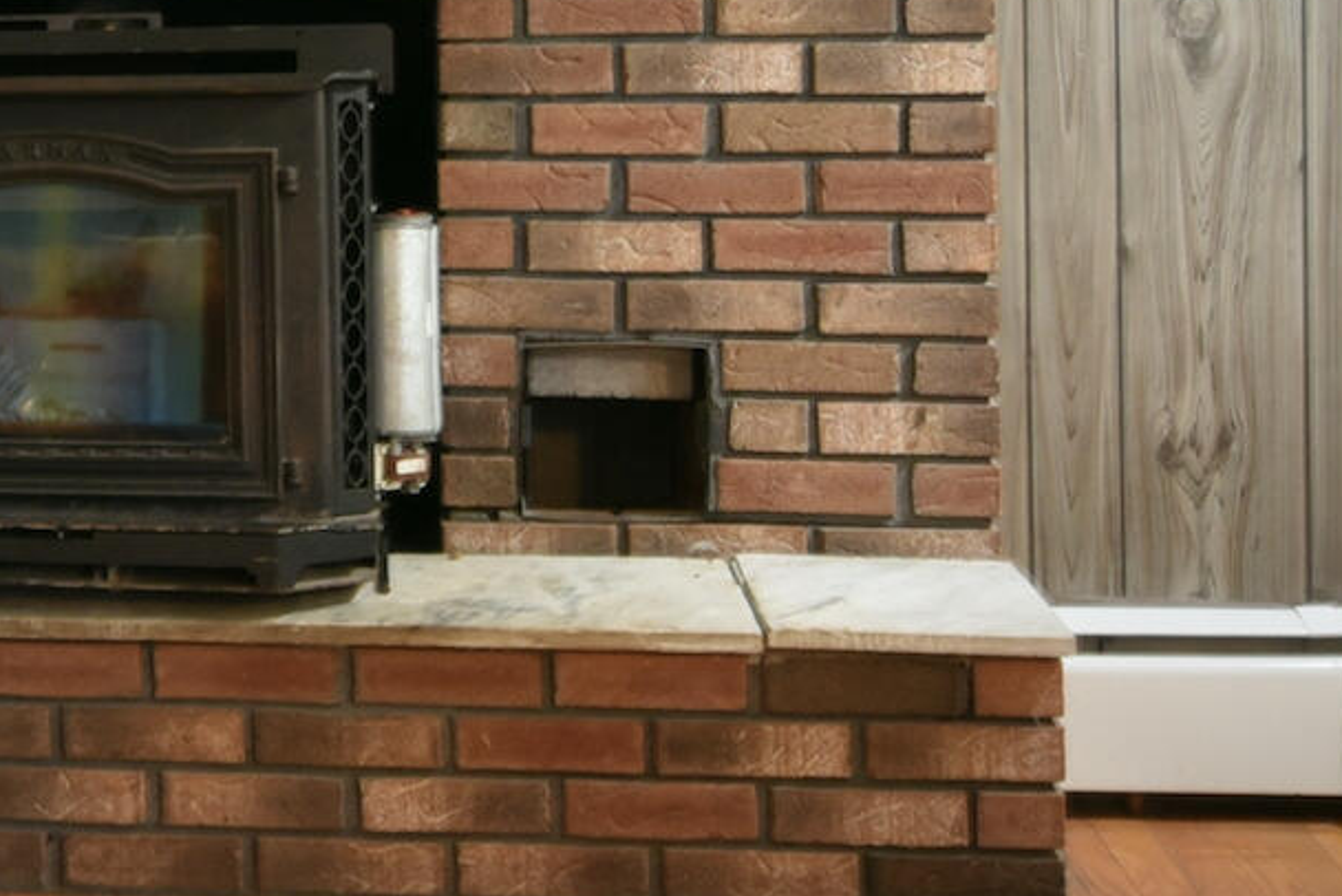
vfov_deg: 17.8
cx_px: -119
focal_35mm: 74
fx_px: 2760
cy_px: -83
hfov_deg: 25.4
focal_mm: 15
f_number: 11
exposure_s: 1/3
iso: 800
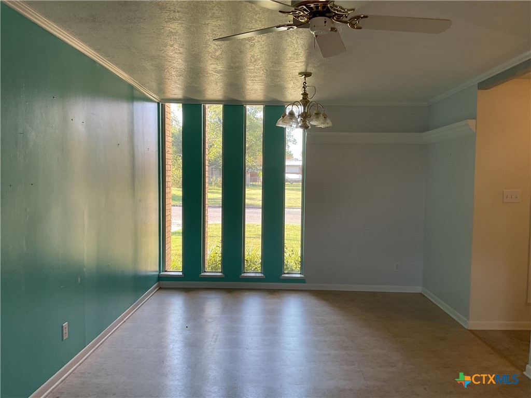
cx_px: 266
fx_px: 445
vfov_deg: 48.2
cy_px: 199
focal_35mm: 29
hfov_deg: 61.7
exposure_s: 1/120
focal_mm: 3
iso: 50
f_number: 1.8
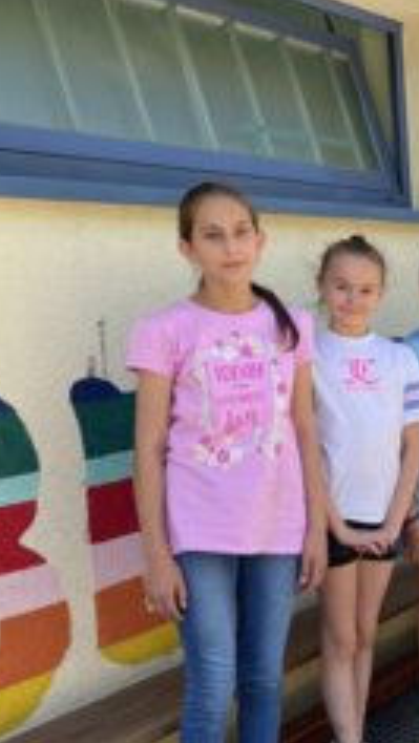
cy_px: 412
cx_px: 580
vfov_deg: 42.8
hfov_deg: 21.8
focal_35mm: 48
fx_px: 947
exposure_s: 1/640
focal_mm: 4.2
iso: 32
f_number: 1.6
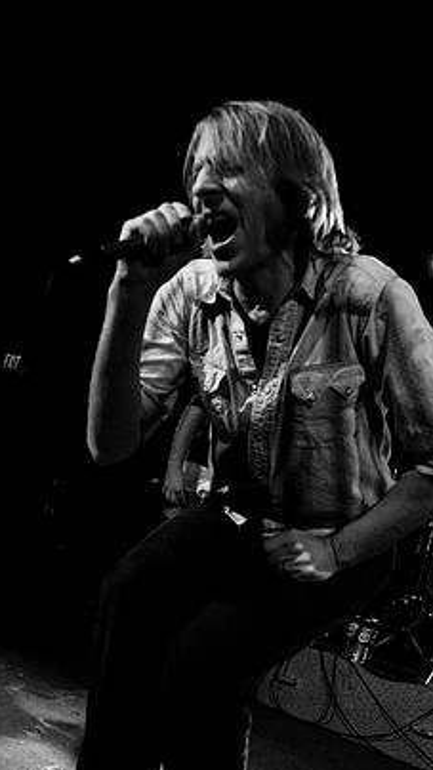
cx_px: 232
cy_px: 419
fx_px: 715
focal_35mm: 35
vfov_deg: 56.6
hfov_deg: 33.7
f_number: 3.2
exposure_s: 1/100
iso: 800
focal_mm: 20
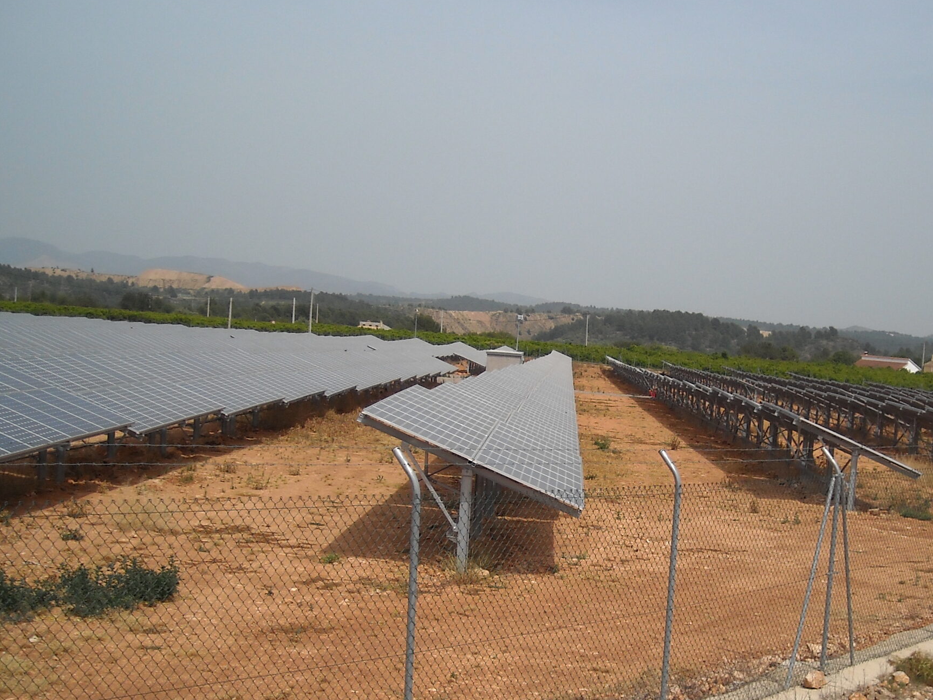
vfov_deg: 27.9
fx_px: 1401
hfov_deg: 36.5
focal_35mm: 52
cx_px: 614
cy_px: 464
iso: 64
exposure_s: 1/544
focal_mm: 5.7
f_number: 5.6
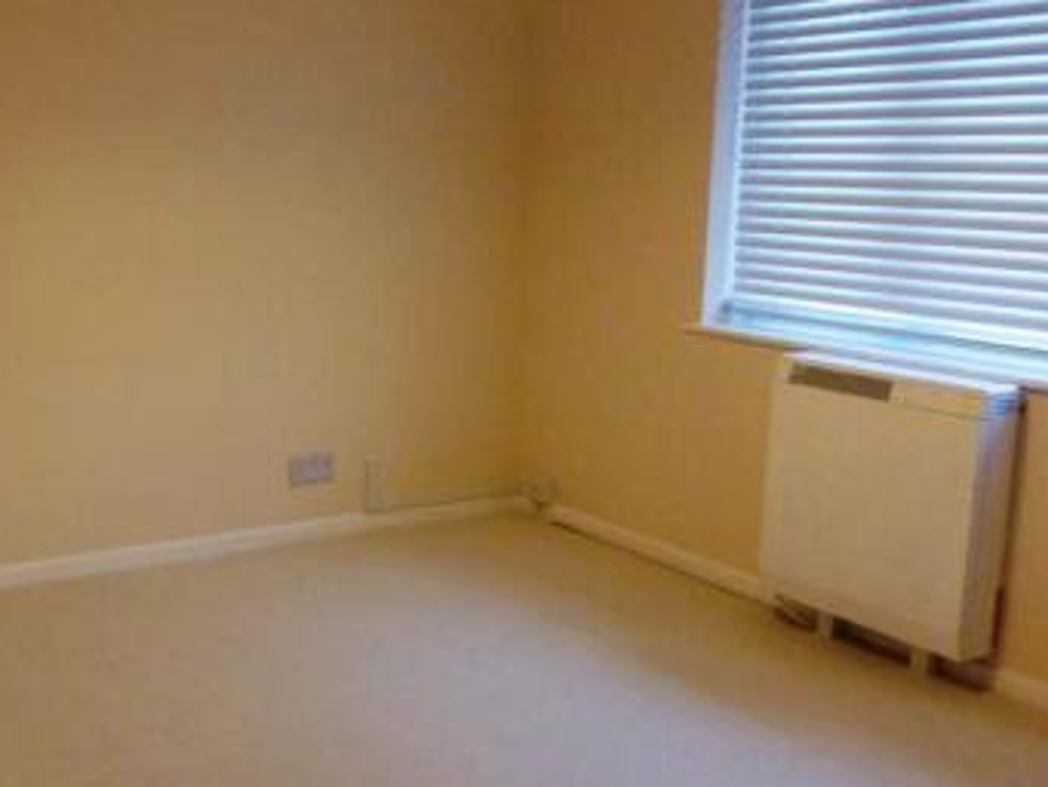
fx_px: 1242
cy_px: 410
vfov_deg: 35.2
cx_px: 278
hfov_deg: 44.4
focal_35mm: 41
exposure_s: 1/15
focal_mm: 4.3
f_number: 3.3
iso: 400
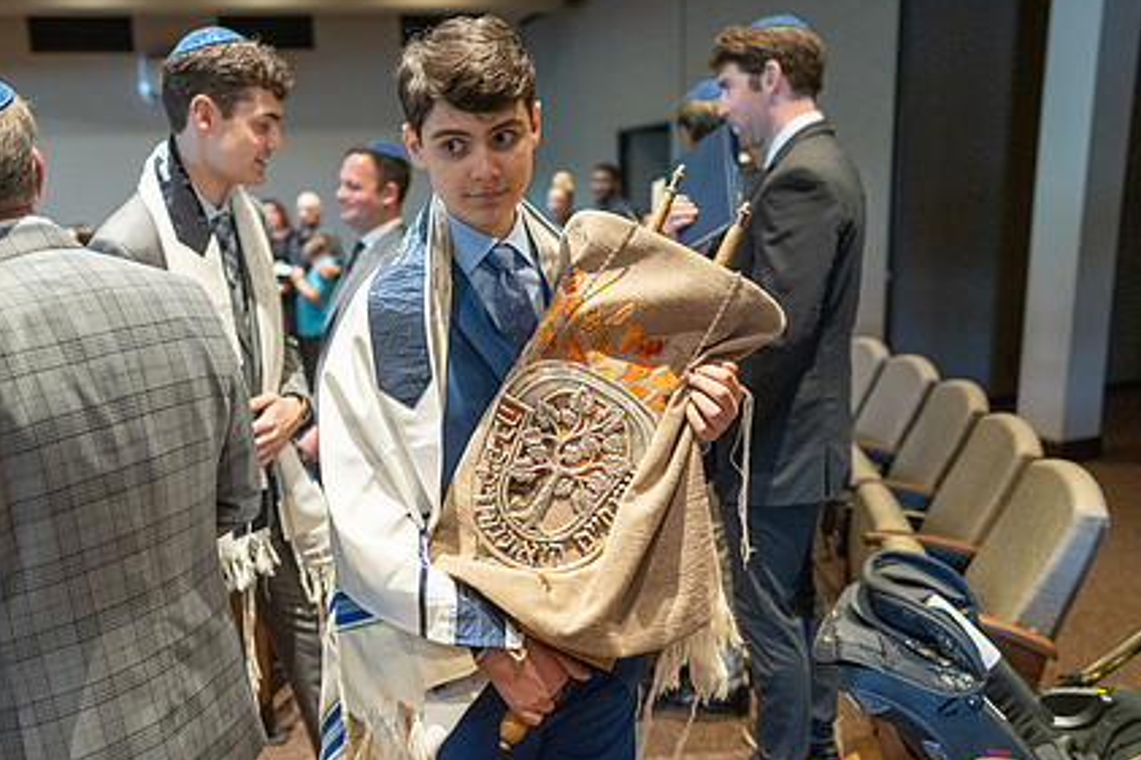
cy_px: 445
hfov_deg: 56.4
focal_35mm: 33
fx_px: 1045
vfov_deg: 39.8
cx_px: 411
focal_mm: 24
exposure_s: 1/200
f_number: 1.8
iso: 3200
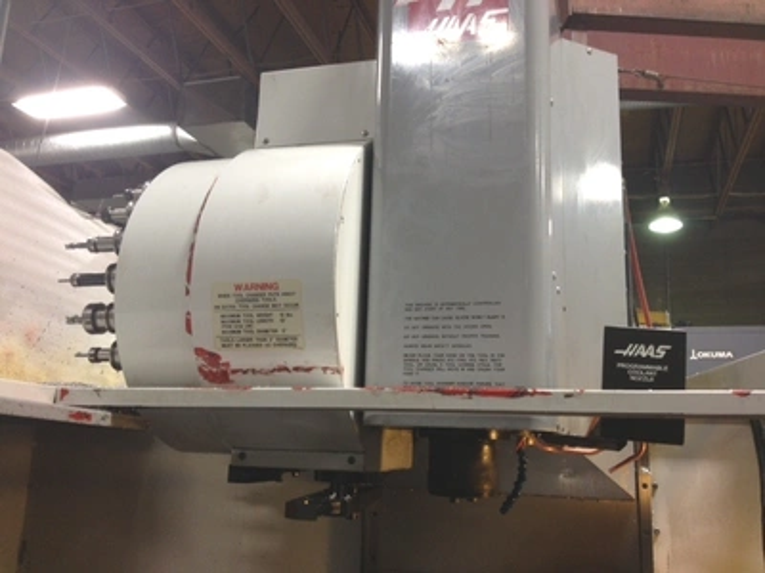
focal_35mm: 35
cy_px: 286
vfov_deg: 40.7
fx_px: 773
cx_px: 382
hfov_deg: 52.6
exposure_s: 1/20
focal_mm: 4.28
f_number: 2.4
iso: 80
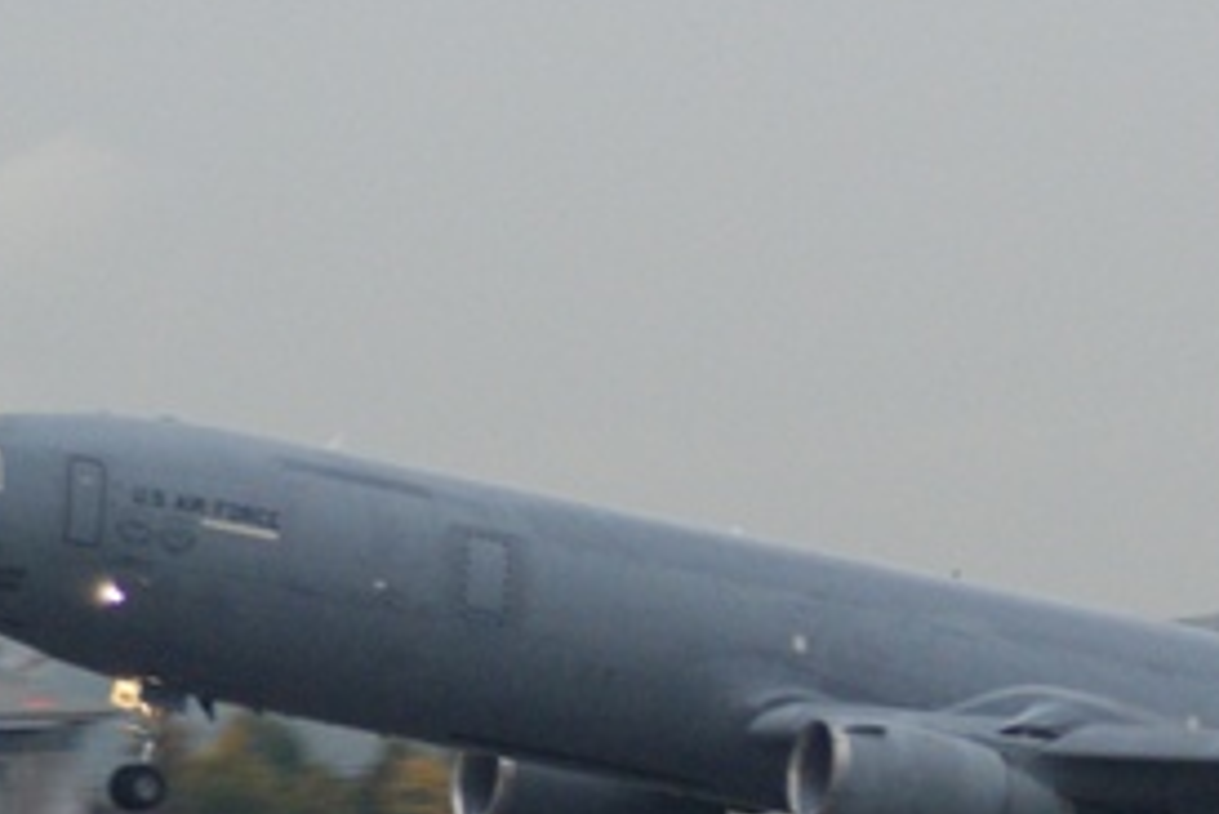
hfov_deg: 4.3
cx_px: 1215
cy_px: 589
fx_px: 16329
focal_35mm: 482
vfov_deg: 2.9
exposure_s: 1/100
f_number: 5
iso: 800
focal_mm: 110
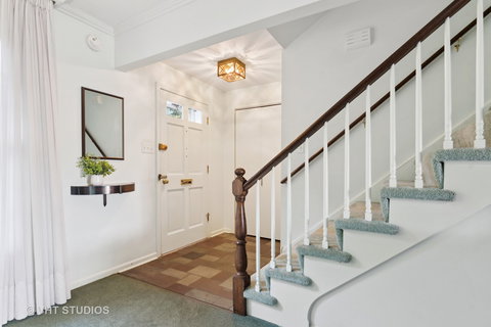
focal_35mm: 18
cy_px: 164
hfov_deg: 90.0
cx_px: 246
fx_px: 245
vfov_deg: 67.4
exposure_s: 1/2.5
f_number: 9
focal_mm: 12
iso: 200
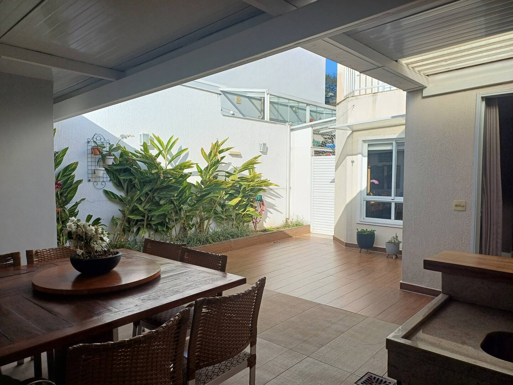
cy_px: 192
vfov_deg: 54.9
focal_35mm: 25
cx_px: 256
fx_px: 370
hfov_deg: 69.4
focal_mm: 4.65
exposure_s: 1/837
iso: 50
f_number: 1.8
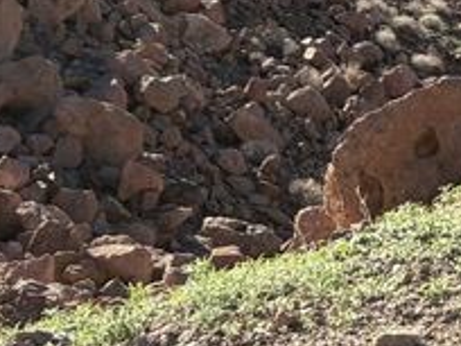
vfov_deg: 7.1
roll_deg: +3.4
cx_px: 707
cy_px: -285
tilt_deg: -15.7
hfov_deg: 9.4
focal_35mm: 204
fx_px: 2717
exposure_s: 1/1364
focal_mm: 5.96
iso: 50
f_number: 1.6
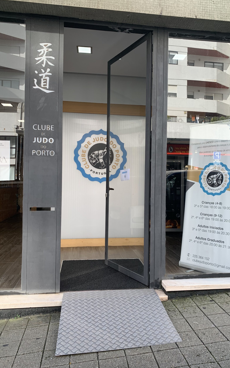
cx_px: 122
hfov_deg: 44.5
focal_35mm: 28
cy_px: 182
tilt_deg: +2.0
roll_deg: -1.3
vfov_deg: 66.5
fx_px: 281
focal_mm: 4.25
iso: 25
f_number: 1.8
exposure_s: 1/291
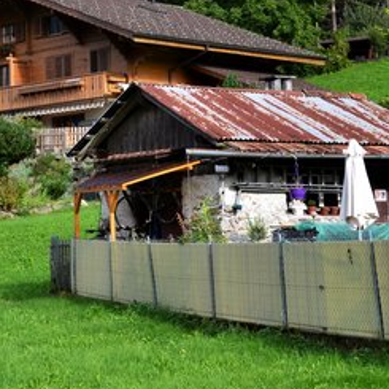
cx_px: -152
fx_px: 1373
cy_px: 83
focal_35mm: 108
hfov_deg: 15.2
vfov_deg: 16.0
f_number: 9
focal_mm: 26
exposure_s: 1/125
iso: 320
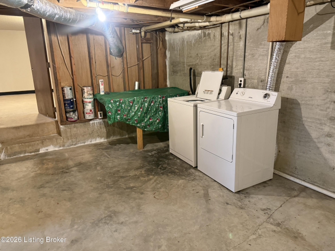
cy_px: 126
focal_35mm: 24
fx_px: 232
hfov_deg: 71.6
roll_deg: +0.6
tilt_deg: -15.1
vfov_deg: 56.8
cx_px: 168
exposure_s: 1/40
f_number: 1.78
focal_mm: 6.76
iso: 800
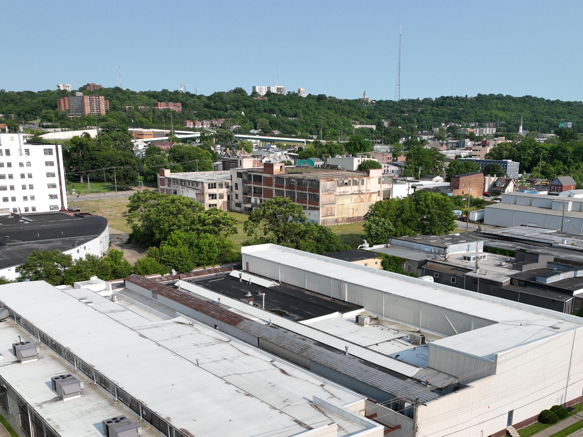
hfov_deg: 47.9
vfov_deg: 35.8
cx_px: 306
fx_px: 657
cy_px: 338
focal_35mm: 39
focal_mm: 12.29
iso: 100
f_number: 2.8
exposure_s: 1/1600
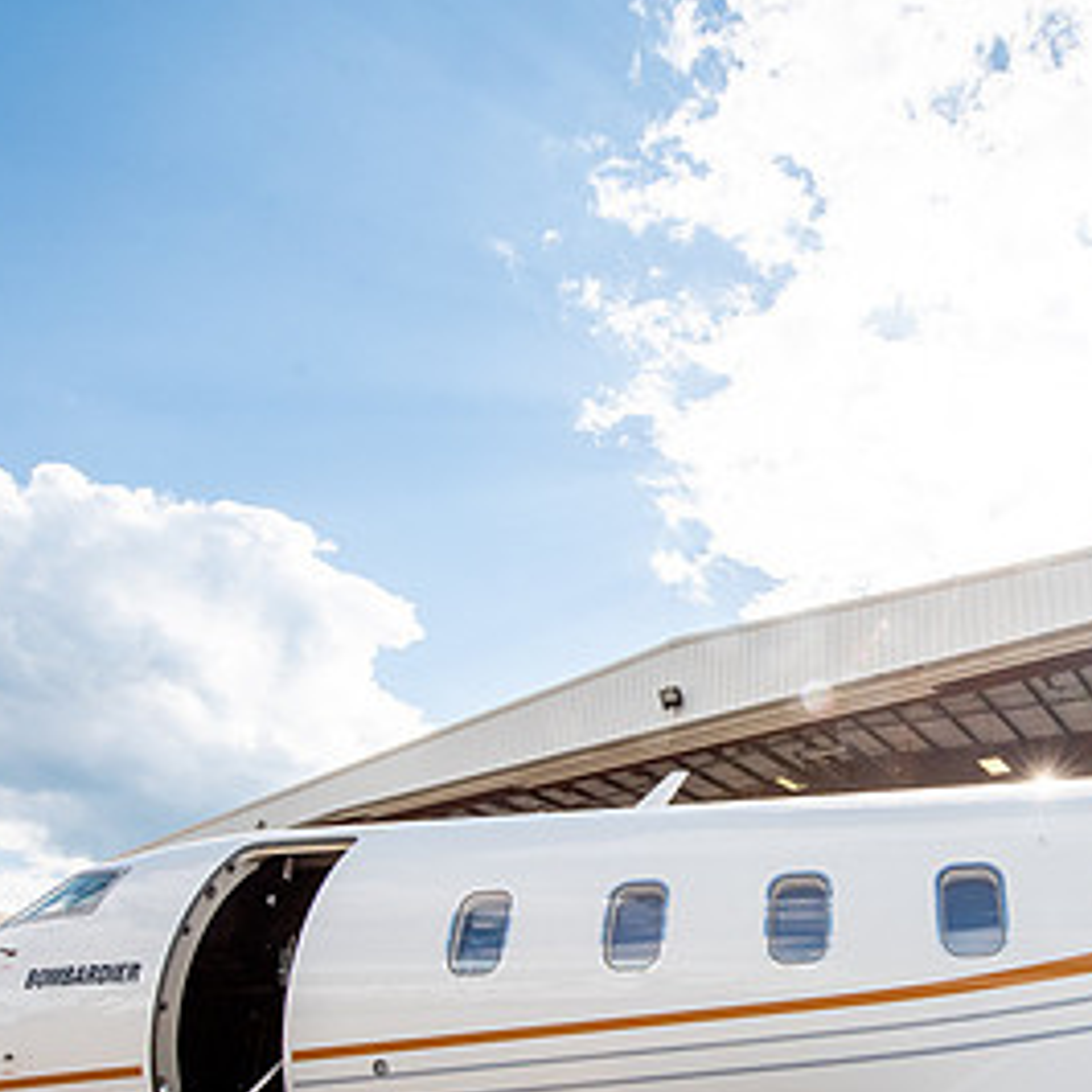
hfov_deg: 56.6
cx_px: 796
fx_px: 964
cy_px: 762
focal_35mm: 27
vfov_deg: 57.2
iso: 640
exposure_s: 1/1000
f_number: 11
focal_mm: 14
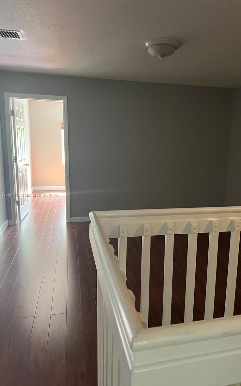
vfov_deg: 66.5
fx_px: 294
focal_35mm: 28
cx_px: 145
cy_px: 195
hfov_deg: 44.3
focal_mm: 5.7
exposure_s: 1/43
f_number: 1.5
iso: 500
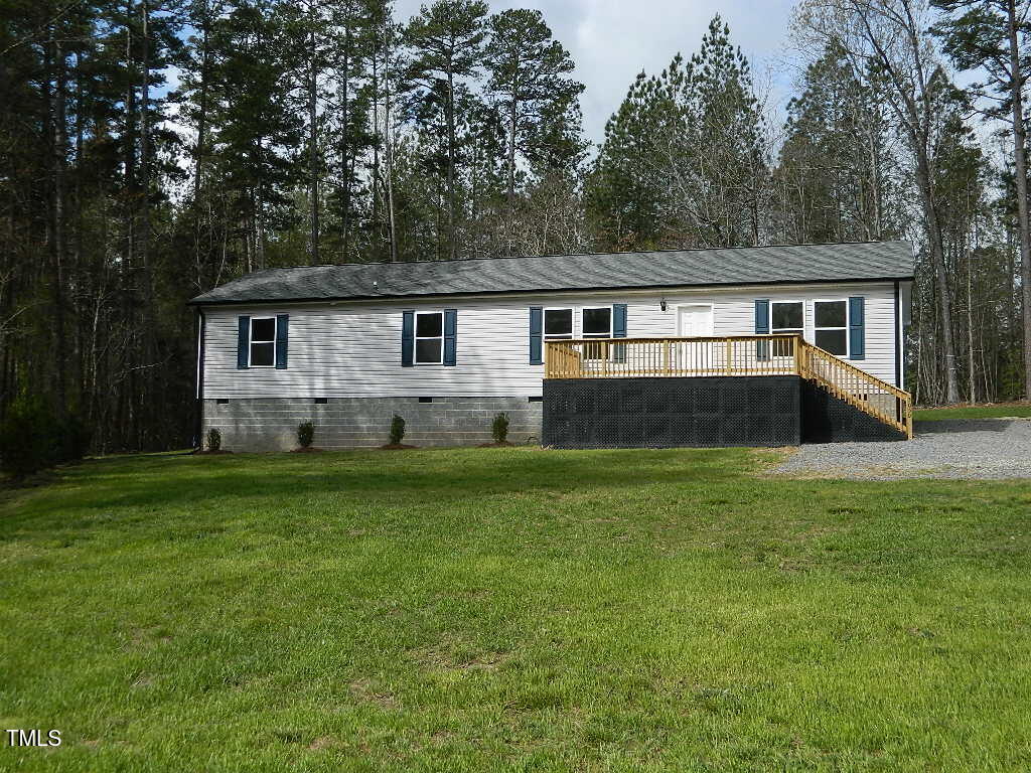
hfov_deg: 45.8
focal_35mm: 41
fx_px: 1221
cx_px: 516
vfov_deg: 35.1
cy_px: 386
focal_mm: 7.3
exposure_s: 1/800
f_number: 3.5
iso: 80
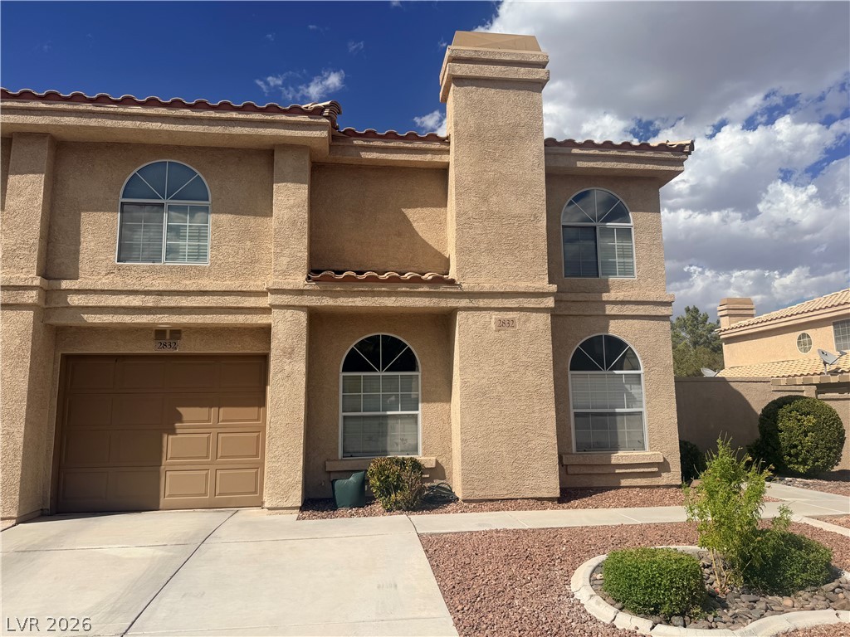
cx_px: 425
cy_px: 318
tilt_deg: +8.6
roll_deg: +1.5
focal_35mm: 24
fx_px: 589
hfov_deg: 71.6
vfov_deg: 56.8
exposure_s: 1/9091
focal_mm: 6.76
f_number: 1.78
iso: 80
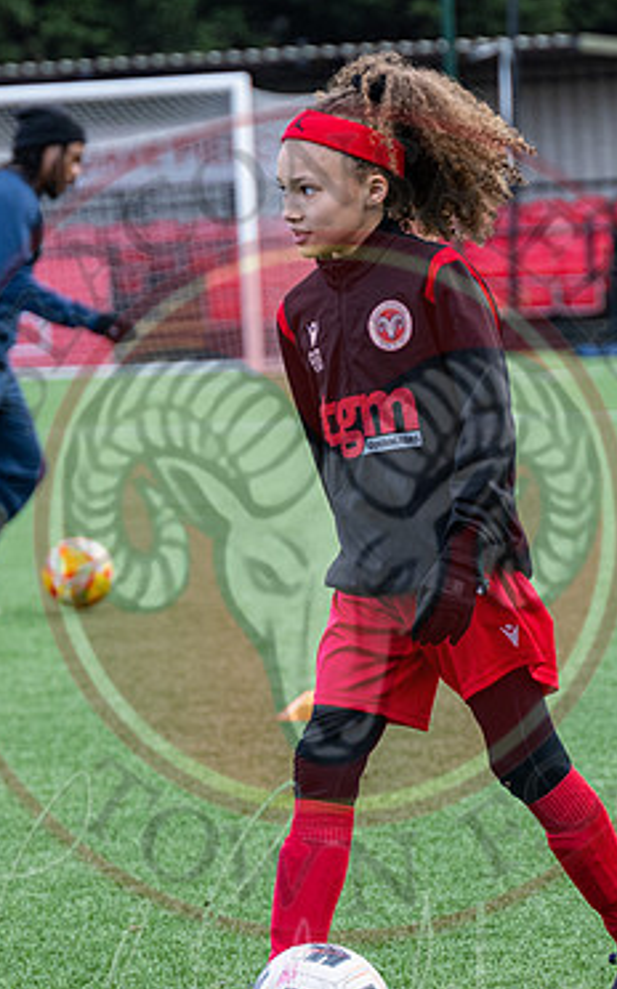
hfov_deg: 4.8
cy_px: 569
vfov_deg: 7.6
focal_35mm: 275
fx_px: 7410
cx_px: 609
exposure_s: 1/1250
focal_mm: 98
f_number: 4
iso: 800
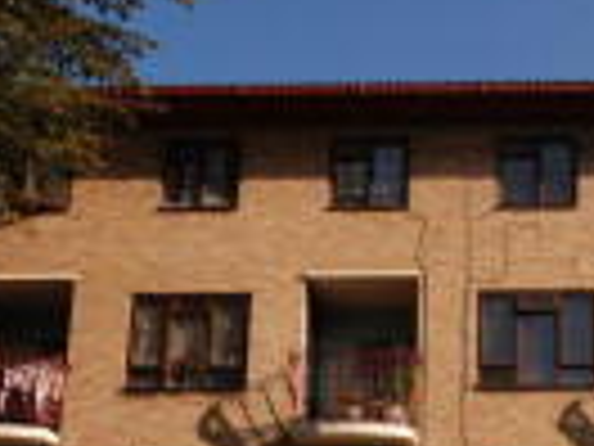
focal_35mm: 52
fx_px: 892
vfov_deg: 25.2
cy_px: 538
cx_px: 544
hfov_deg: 34.6
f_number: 8
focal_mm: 10
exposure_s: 1/400
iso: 160
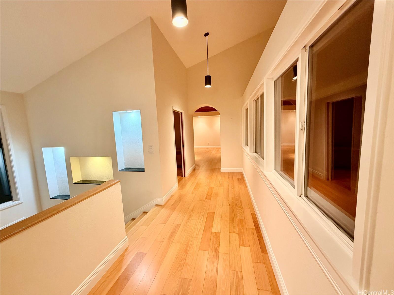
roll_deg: +2.4
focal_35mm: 14
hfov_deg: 102.1
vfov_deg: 85.7
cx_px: 197
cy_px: 148
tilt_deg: -5.7
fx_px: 159
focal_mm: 2.22
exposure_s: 1/60
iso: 400
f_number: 2.2
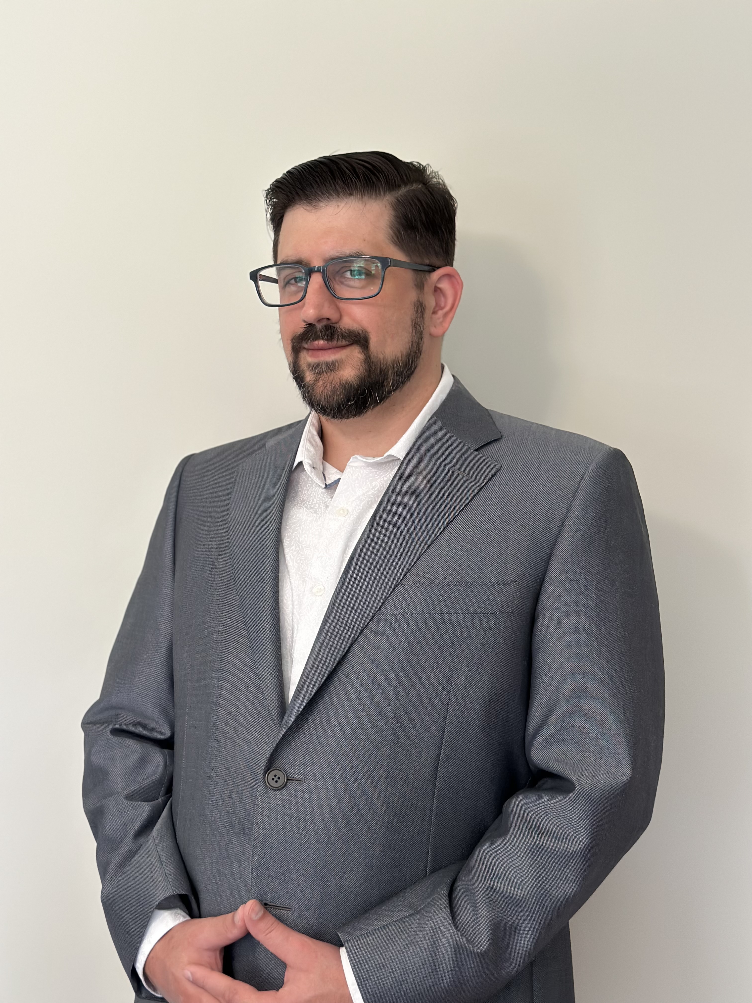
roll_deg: -1.3
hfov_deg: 30.3
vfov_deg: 39.7
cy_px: 502
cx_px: 376
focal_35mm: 48
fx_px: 1390
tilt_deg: -1.6
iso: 250
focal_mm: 6.86
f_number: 1.78
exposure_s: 1/60
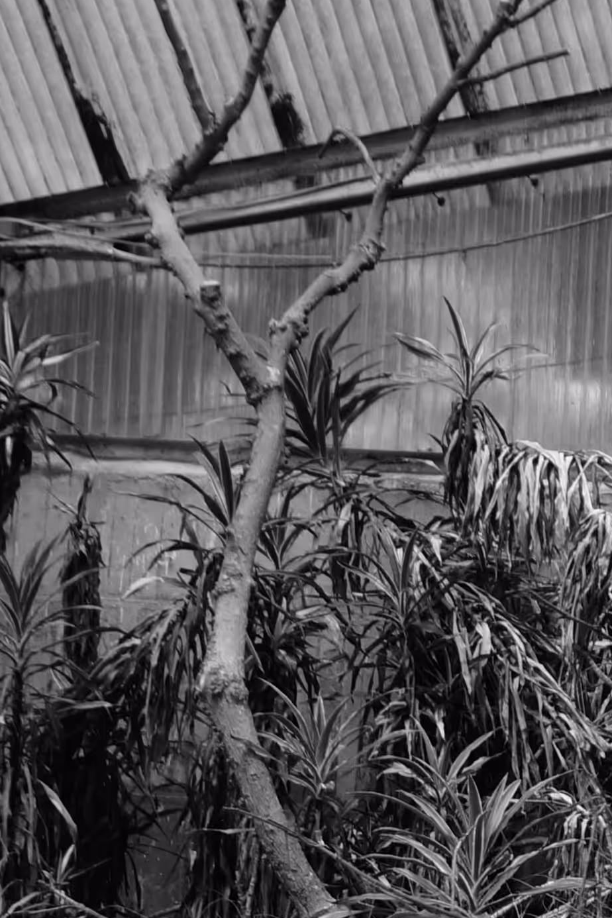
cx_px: 1468
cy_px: 798
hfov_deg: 10.1
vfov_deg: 17.1
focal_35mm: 118
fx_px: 3009
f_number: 7.1
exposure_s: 1/60
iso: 200
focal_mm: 20
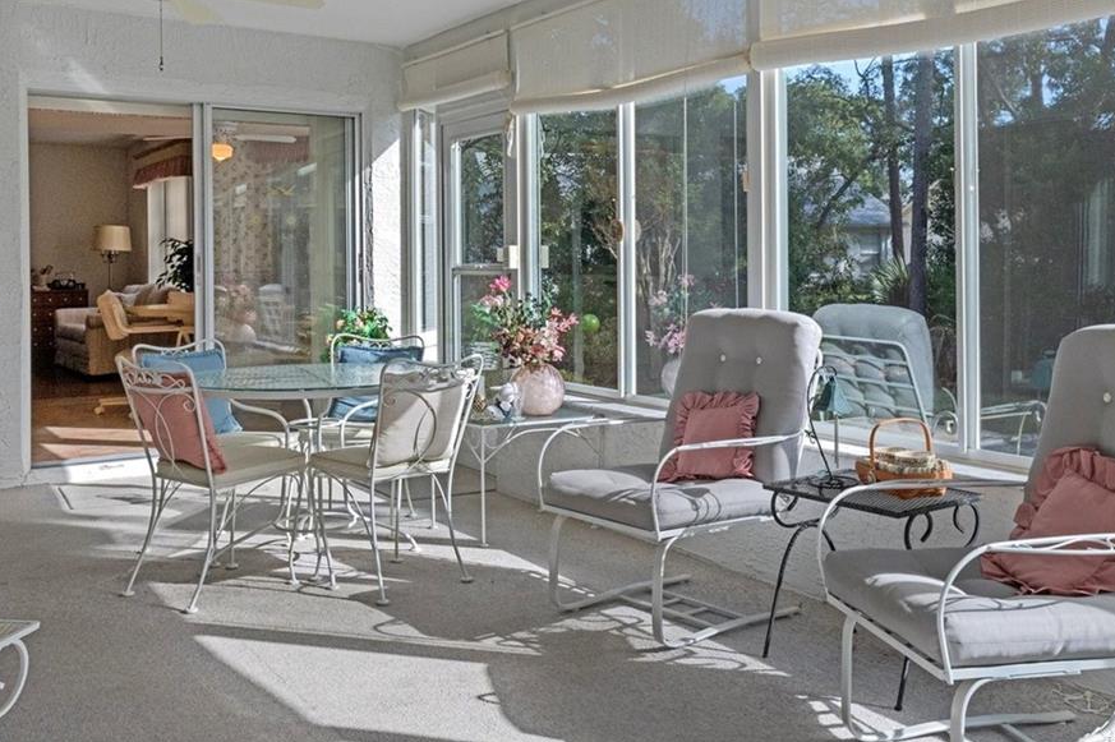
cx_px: 633
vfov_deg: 39.9
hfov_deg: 57.0
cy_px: 352
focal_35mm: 33
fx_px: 1021
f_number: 8
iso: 640
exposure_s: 1/125
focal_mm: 12
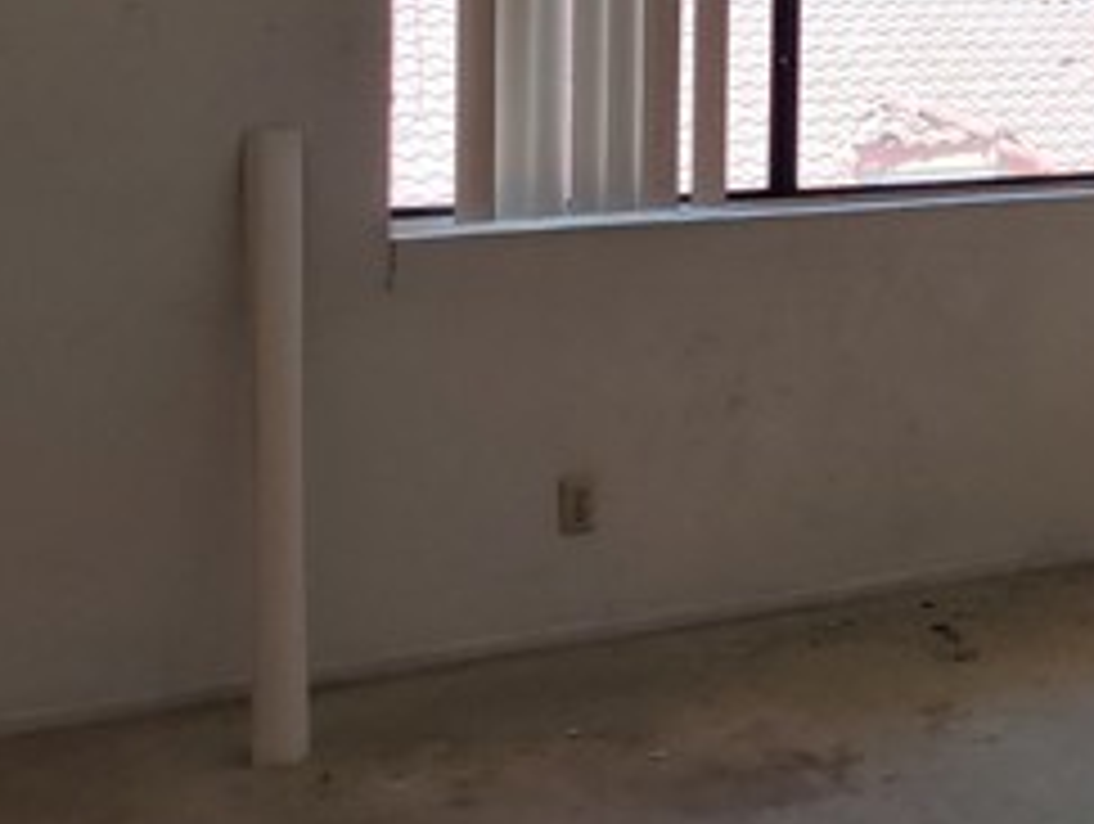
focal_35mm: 71
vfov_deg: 20.2
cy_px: 14
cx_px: 936
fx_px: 2247
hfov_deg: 26.6
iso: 100
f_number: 1.65
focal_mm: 4.75
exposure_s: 1/458
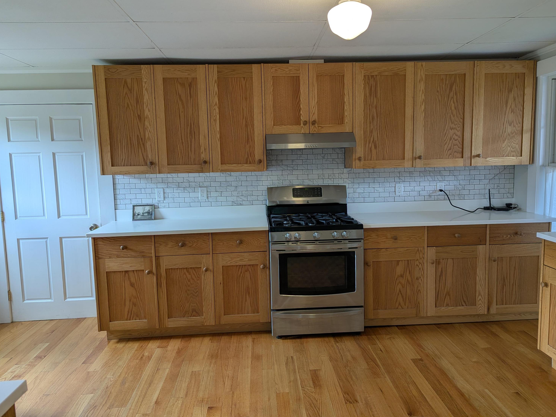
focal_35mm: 25
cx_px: 284
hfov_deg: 69.4
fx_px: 402
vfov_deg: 54.9
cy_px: 200
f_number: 1.85
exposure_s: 1/120
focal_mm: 6.81
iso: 49
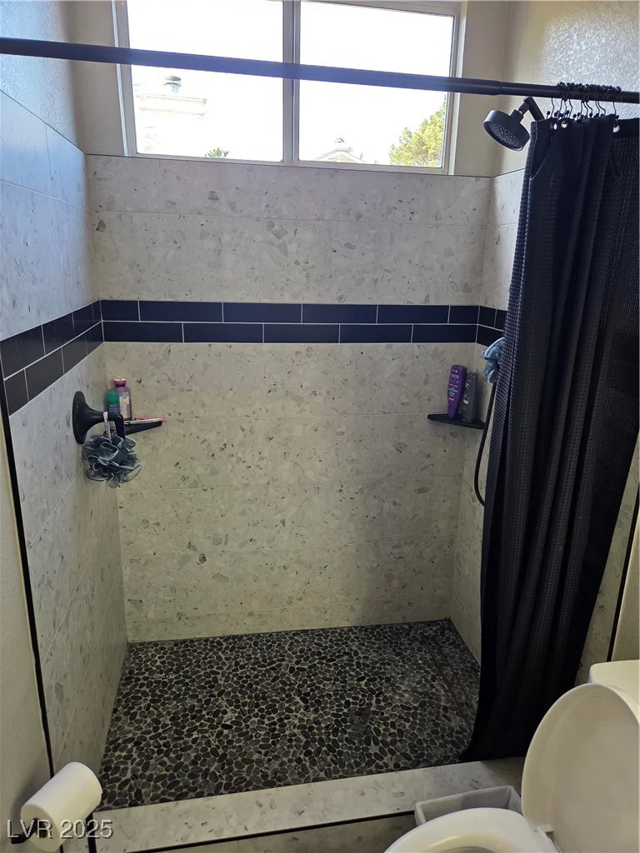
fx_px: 567
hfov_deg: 58.9
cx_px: 320
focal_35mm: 23
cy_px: 426
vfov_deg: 73.9
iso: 125
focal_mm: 5.4
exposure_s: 1/120
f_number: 1.8
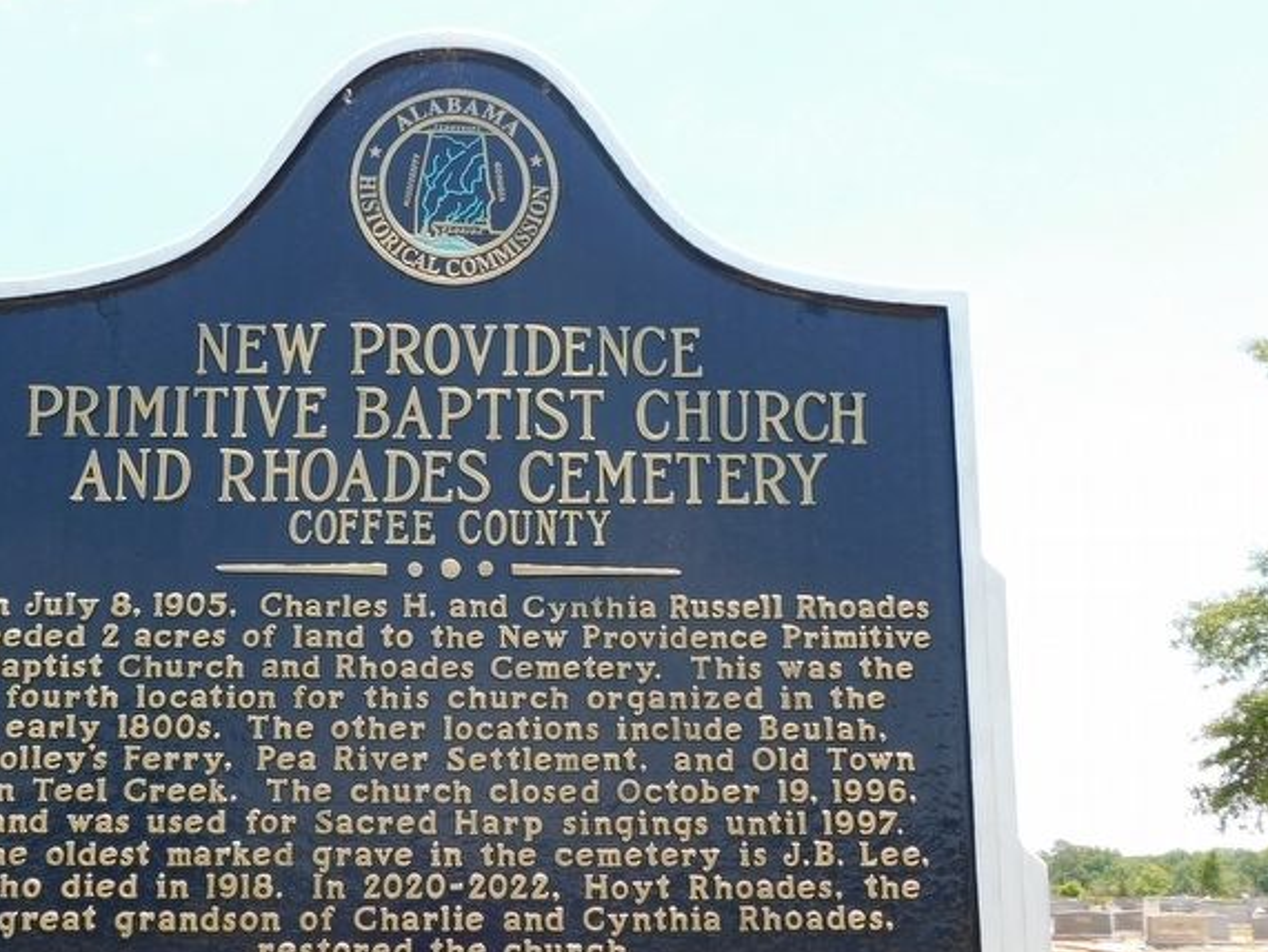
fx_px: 1539
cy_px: 644
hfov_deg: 44.4
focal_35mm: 42
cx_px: 473
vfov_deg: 34.0
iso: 125
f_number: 3.2
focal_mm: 5.3
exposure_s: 1/500
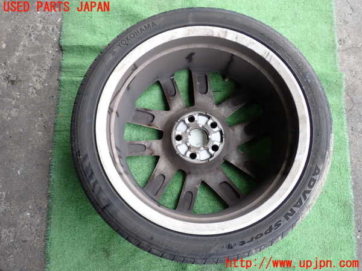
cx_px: 181
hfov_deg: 56.8
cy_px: 136
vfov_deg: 44.2
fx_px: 335
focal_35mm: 32
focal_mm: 5.79
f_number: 2.4
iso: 200
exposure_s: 1/100
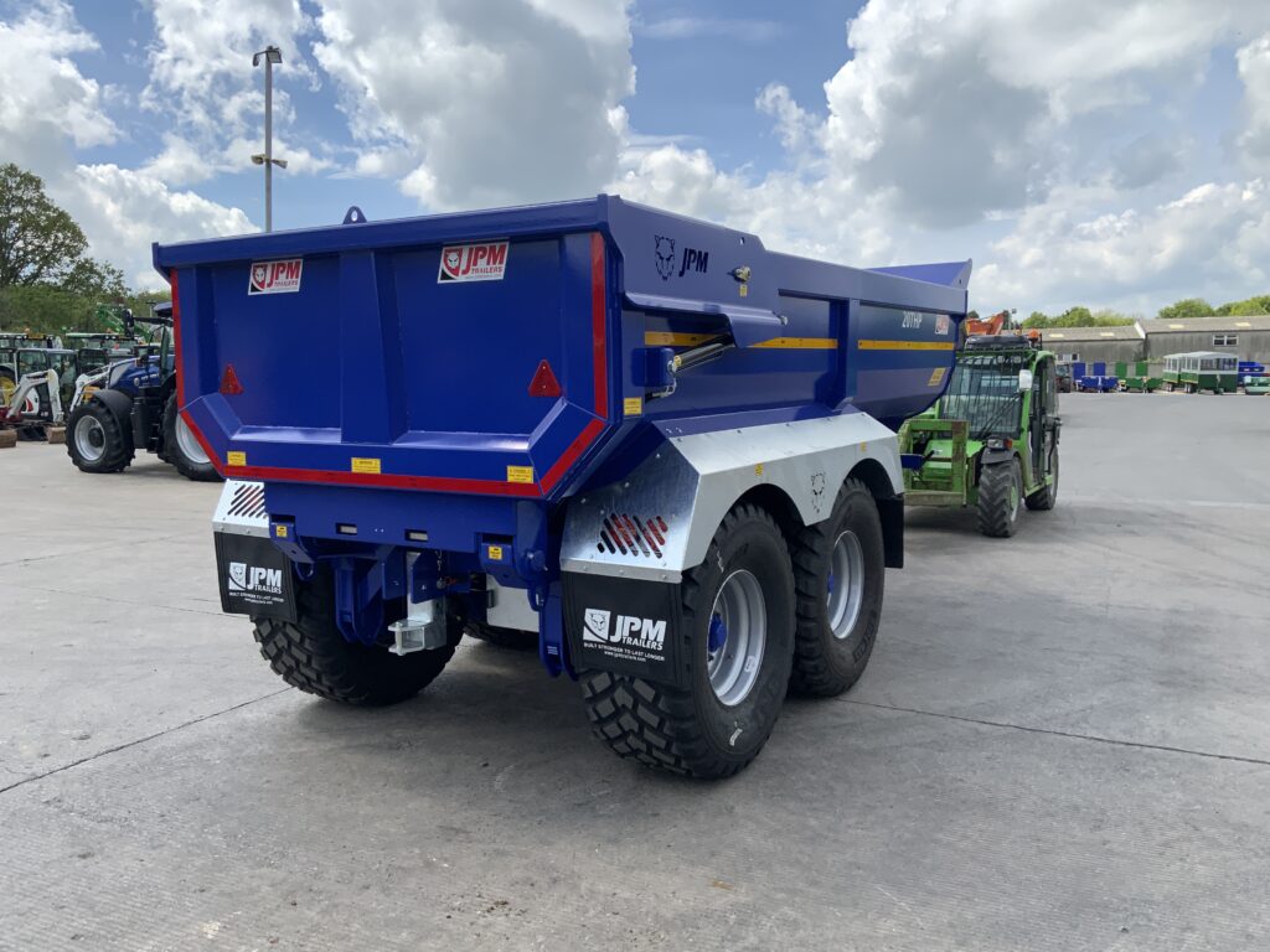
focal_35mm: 29
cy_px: 476
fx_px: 1064
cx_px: 635
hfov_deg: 61.7
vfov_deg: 48.2
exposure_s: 1/1730
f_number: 1.8
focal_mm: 3
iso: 16
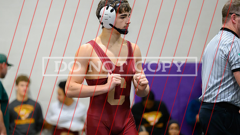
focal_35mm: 183
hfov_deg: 11.8
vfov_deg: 6.6
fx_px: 1165
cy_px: 70
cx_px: 96
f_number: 2.8
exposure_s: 1/640
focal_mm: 145
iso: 6400
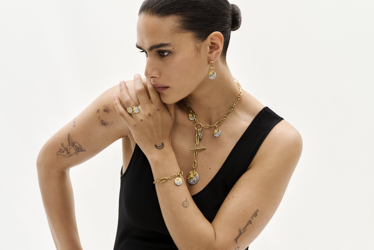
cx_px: 187
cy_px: 125
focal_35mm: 105
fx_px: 1091
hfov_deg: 19.5
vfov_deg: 13.0
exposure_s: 1/200
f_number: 13
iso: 320
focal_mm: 105
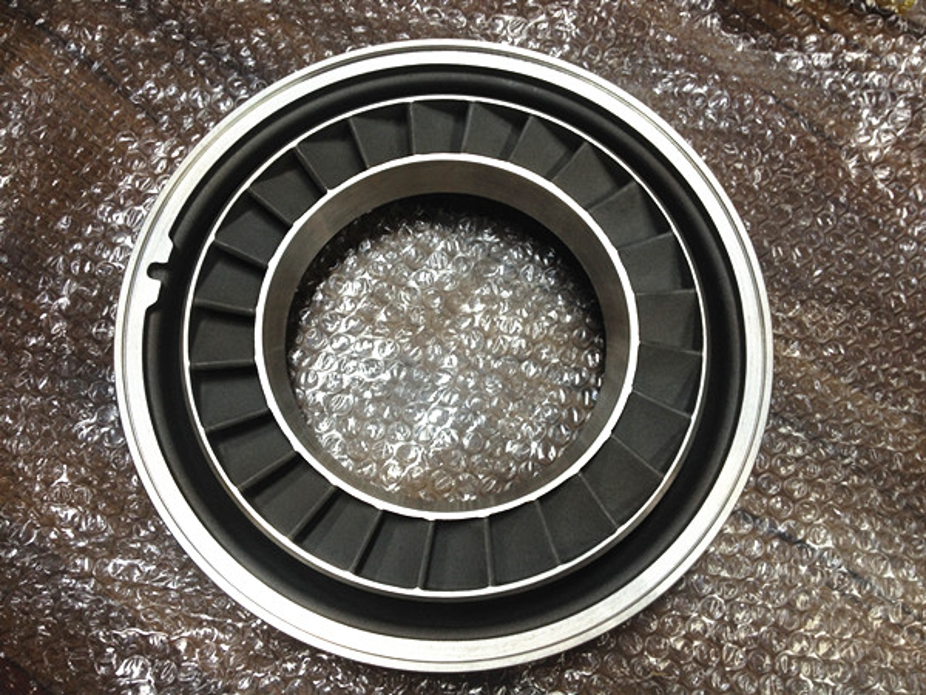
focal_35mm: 35
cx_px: 463
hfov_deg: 52.6
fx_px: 936
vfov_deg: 40.7
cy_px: 348
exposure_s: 1/30
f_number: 2.4
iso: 50
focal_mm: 4.28
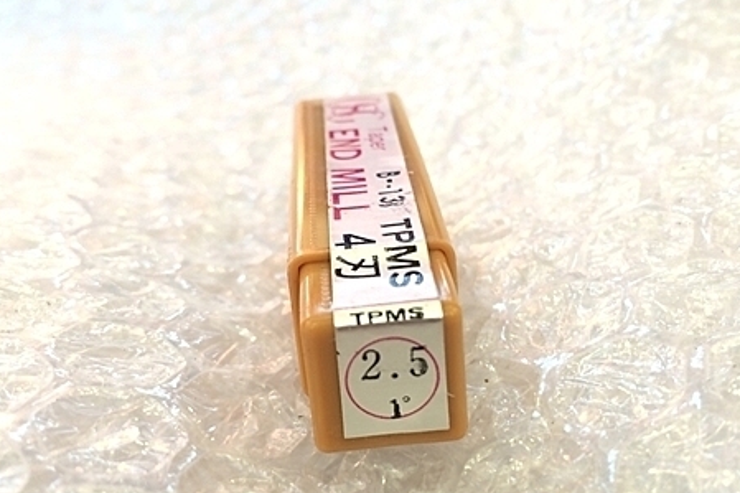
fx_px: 884
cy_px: 257
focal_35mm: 43
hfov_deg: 45.4
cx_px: 374
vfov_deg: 31.2
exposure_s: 1/30
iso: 40
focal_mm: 4.15
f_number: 2.2
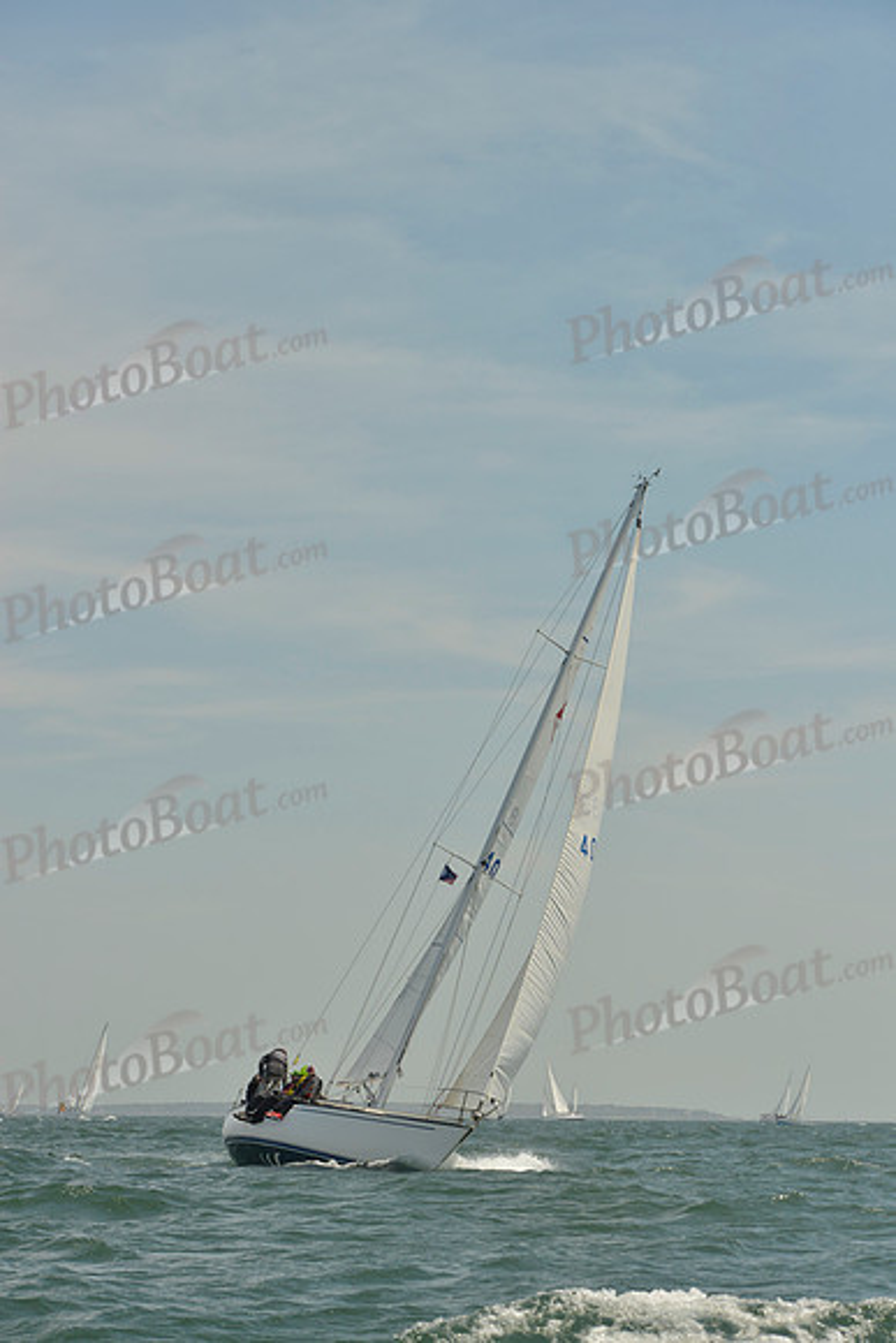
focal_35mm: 86
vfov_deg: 23.6
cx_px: 448
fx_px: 3209
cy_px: 672
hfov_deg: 15.9
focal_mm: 86
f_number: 8
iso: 200
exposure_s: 1/1250
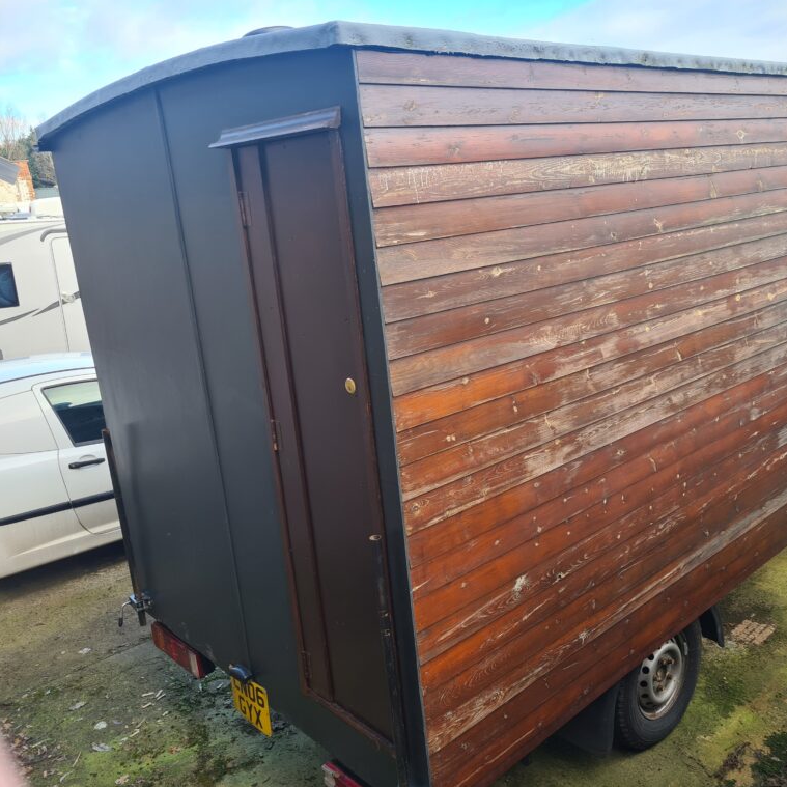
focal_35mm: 31
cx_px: 446
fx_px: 797
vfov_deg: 52.5
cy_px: 390
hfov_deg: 52.4
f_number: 1.8
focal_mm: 5.4
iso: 50
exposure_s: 1/226
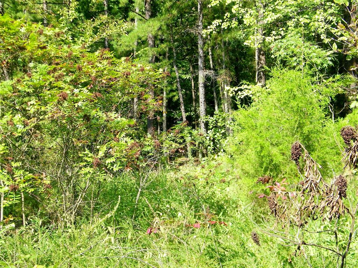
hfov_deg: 37.5
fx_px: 527
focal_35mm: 51
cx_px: 179
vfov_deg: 28.6
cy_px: 134
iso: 80
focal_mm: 9.1
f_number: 4
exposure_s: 1/250
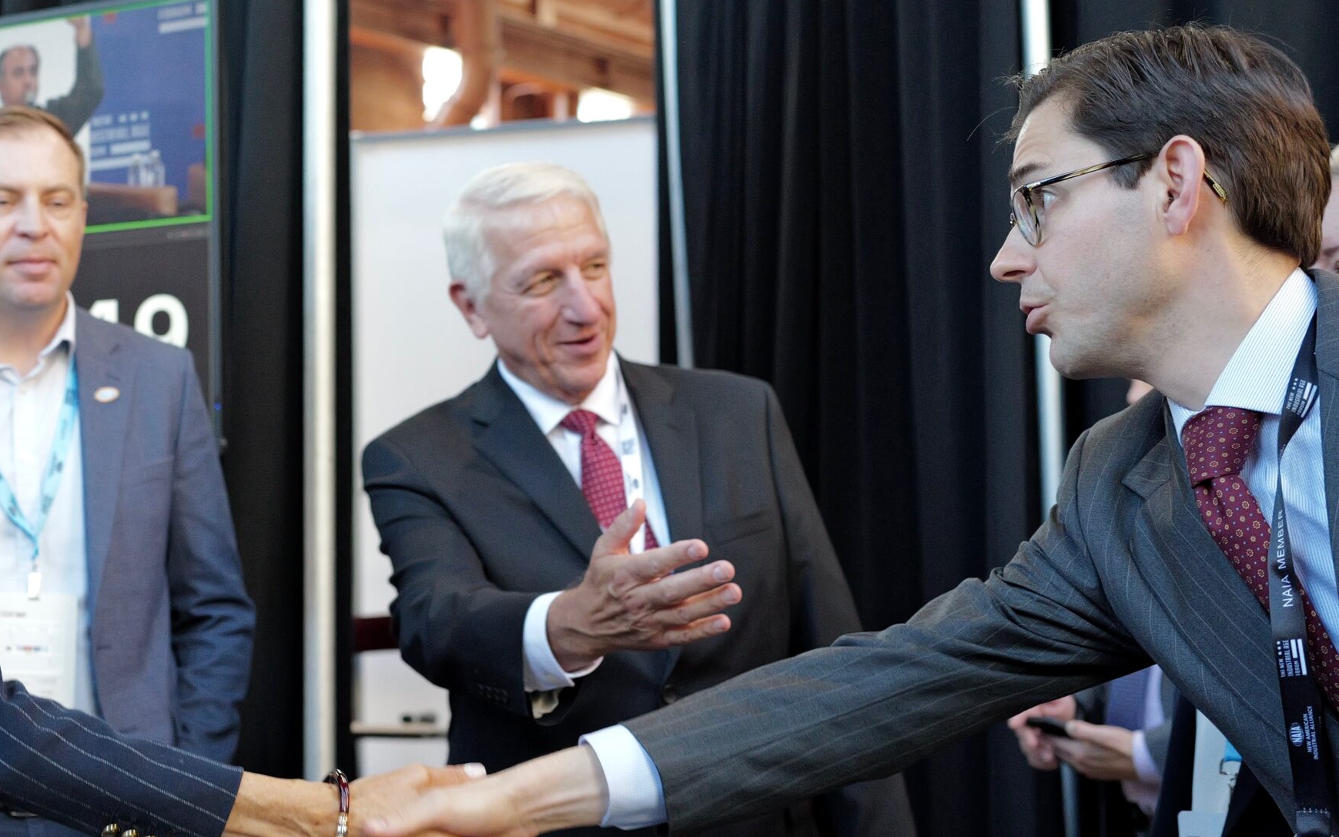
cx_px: 539
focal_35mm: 42
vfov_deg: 30.4
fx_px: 1533
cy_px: 314
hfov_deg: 46.9
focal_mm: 28
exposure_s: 1/250
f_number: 2.8
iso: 1600
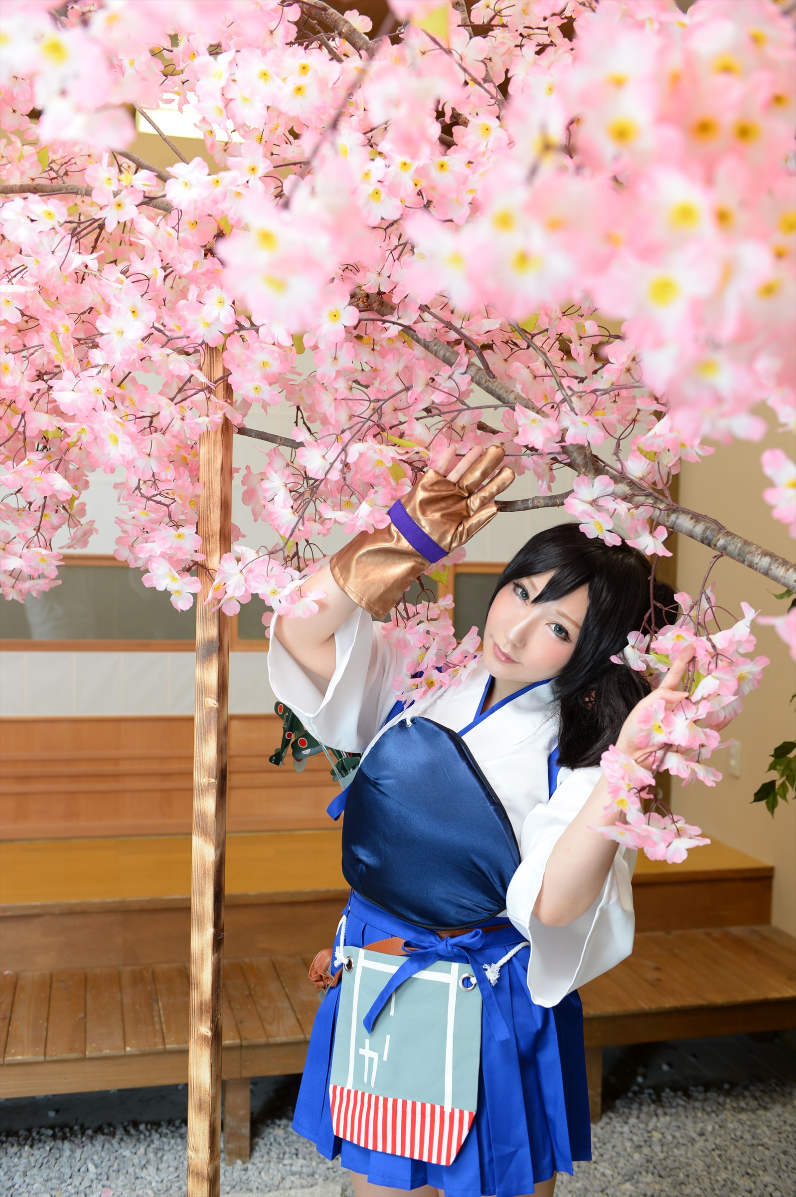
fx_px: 1162
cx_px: 398
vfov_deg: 54.5
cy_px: 598
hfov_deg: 37.8
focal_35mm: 35
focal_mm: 35
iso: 200
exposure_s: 1/100
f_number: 4
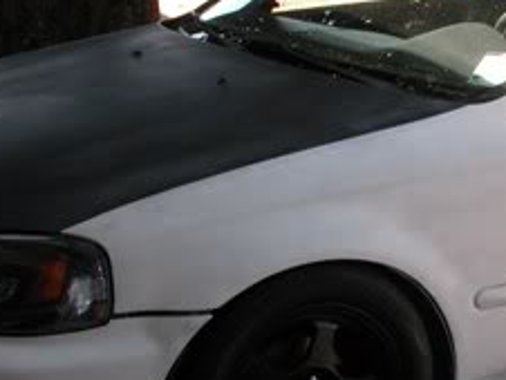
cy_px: 266
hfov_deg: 19.5
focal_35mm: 99
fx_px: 1449
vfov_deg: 14.9
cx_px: 432
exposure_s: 1/137
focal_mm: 8.9
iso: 100
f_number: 4
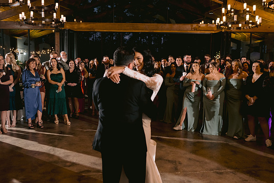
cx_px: 137
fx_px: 266
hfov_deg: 54.4
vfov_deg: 37.9
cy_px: 92
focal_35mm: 35
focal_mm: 35
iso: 1600
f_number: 3.2
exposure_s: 1/125
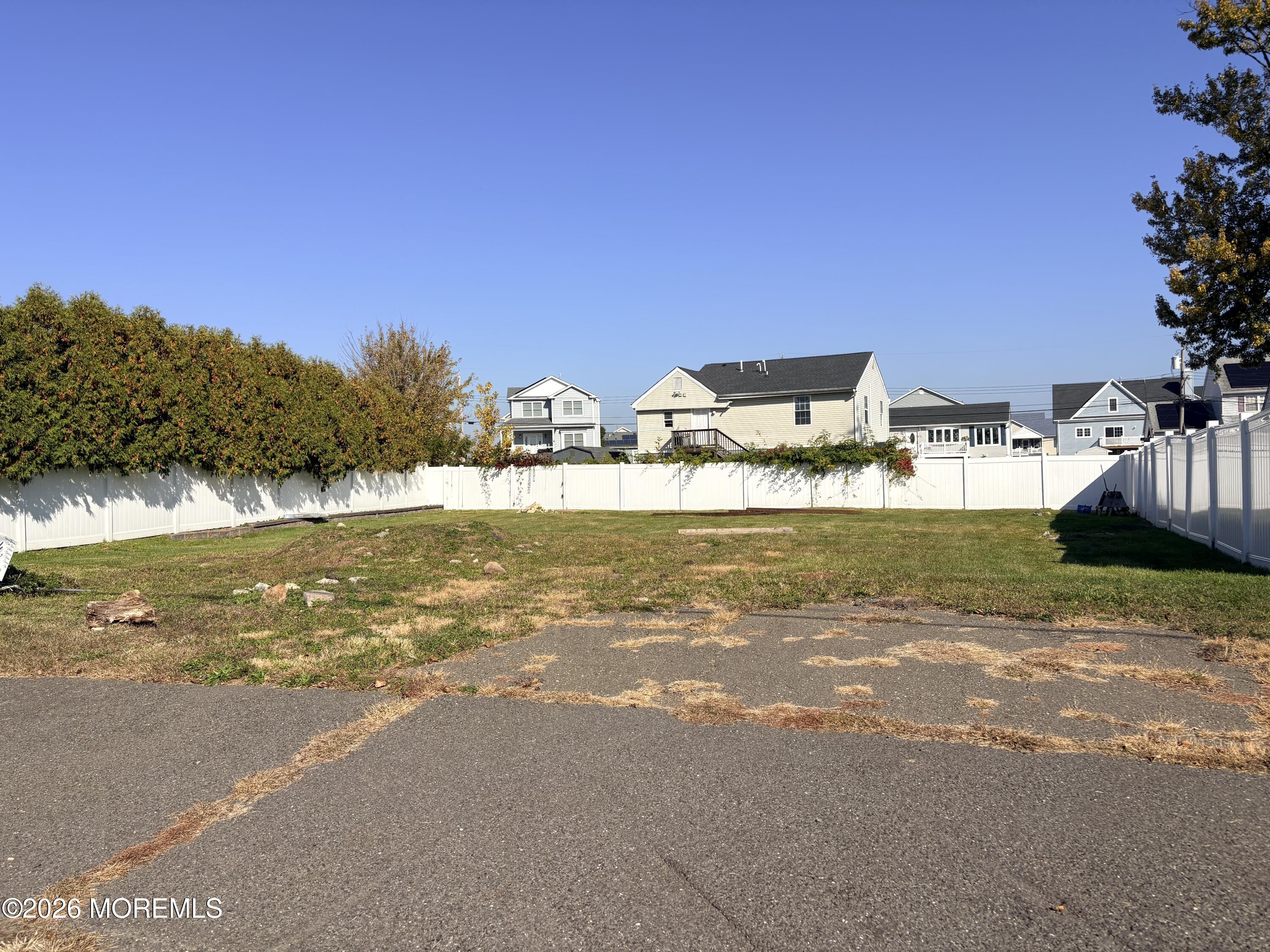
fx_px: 954
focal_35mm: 26
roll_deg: +1.9
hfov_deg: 67.3
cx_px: 635
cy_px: 476
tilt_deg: +0.2
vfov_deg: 53.1
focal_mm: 5.96
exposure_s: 1/4950
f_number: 1.6
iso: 50
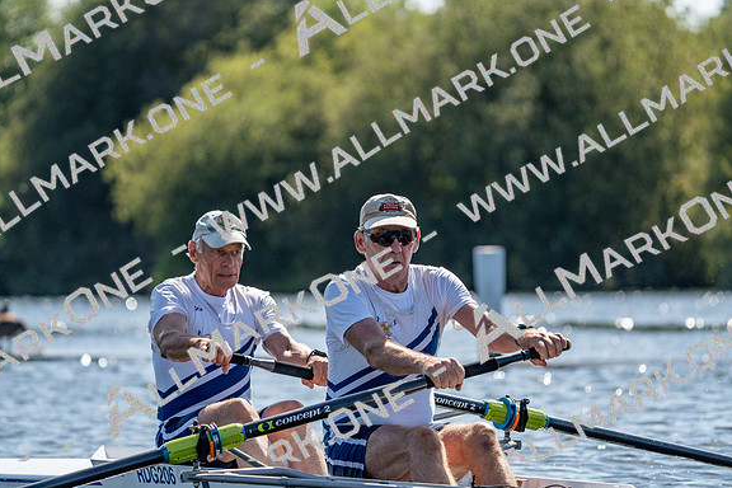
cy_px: 243
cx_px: 365
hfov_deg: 7.0
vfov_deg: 4.7
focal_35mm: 293
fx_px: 5957
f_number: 5.6
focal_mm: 291
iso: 400
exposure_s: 1/2000
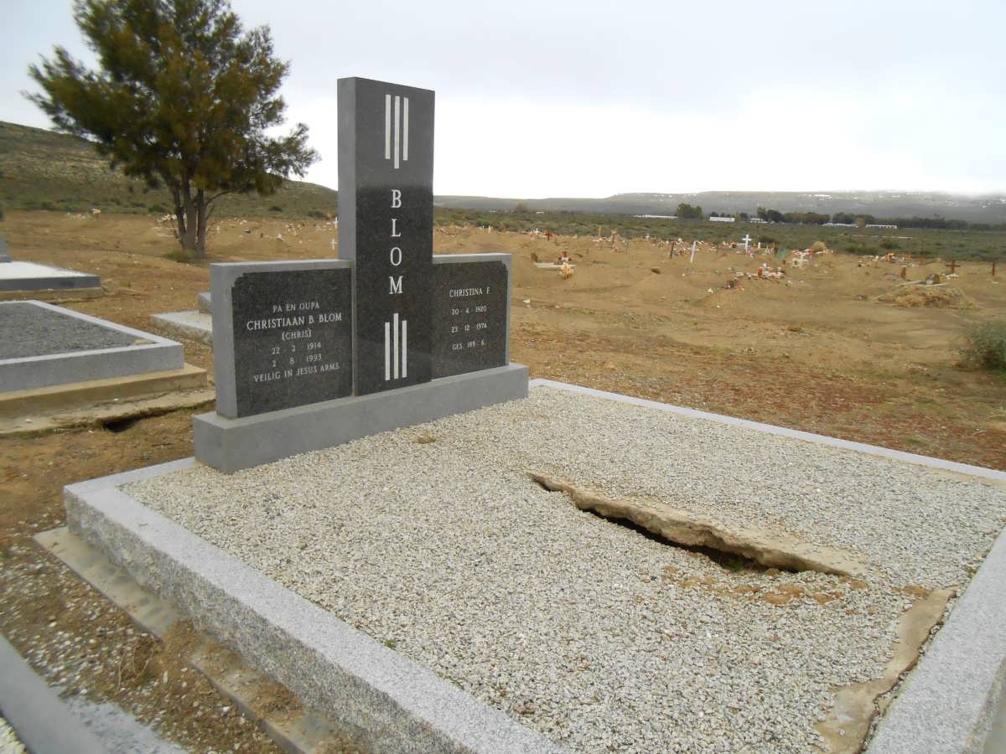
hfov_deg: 67.3
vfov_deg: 53.1
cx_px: 503
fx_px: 756
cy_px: 377
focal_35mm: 26
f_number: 3.5
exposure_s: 1/250
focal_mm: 4.6
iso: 320
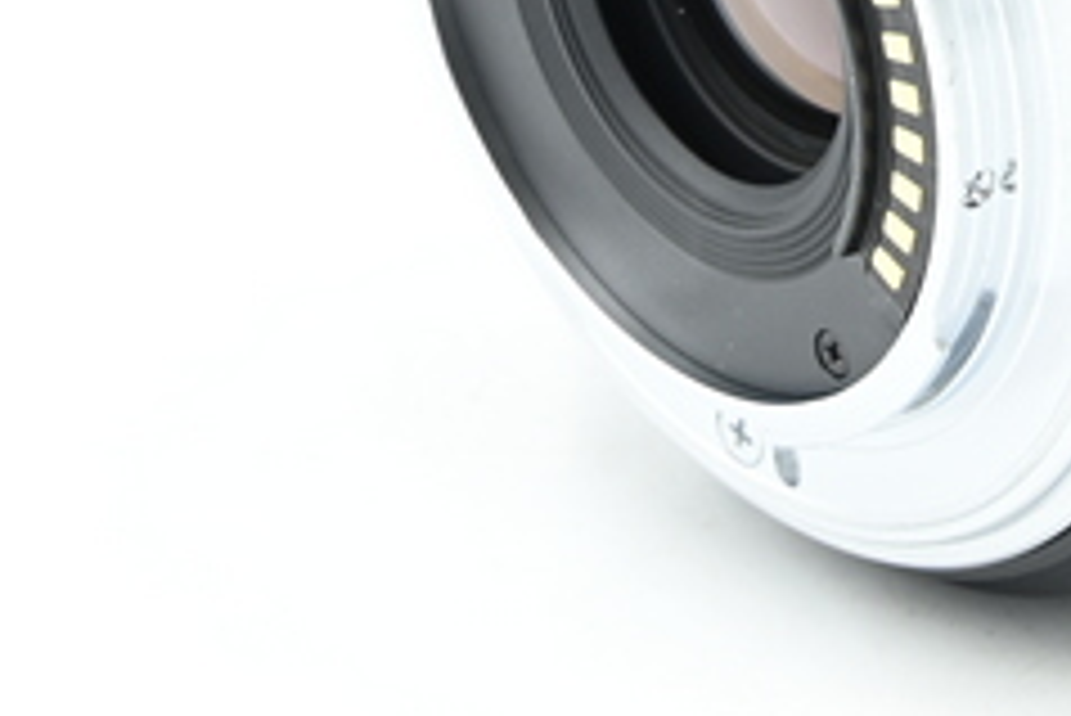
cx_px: 1368
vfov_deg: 4.3
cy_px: -281
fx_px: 9377
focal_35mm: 315
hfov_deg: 6.5
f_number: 14
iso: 200
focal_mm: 75
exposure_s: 1/13
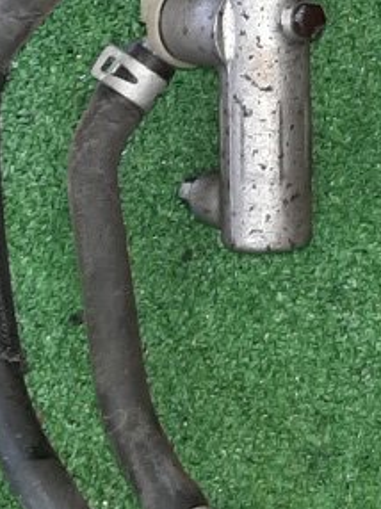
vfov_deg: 14.8
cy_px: -4
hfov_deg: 11.3
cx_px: 203
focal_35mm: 131
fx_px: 1925
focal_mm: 3.93
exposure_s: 1/50
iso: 162
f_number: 1.7
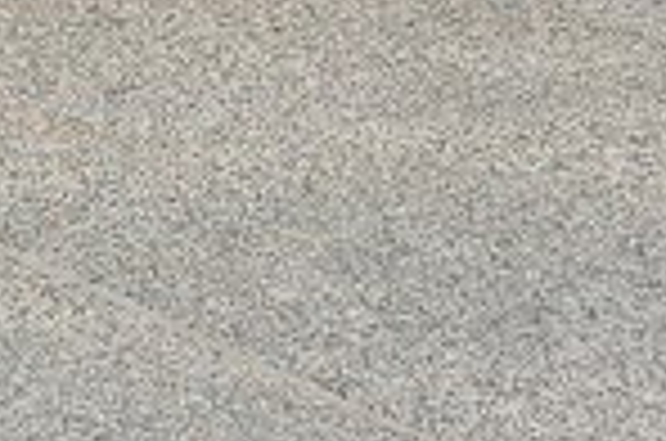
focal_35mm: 520
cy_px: -1046
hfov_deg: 3.9
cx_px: -1251
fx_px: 9599
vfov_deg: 2.6
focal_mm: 50
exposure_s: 1/320
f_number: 9
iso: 200
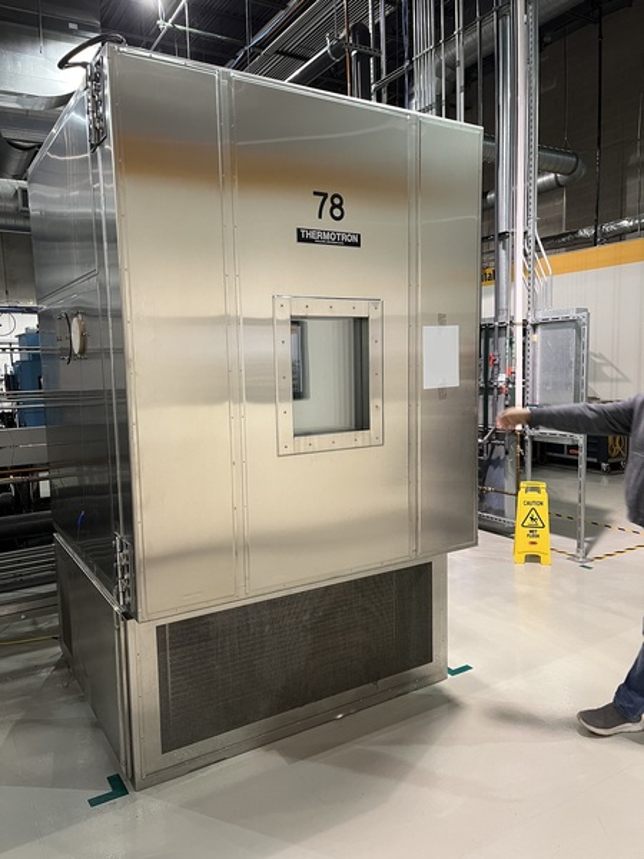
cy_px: 430
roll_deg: +1.2
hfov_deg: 53.1
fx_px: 645
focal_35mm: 26
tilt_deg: -6.5
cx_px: 322
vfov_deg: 67.3
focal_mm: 5.1
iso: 160
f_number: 1.6
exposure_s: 1/60
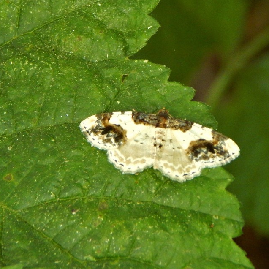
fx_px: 3279
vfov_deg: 4.7
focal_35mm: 373
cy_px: 134
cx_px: 155
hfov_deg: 4.7
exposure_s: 1/30
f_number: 5.7
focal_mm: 56.5
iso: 560
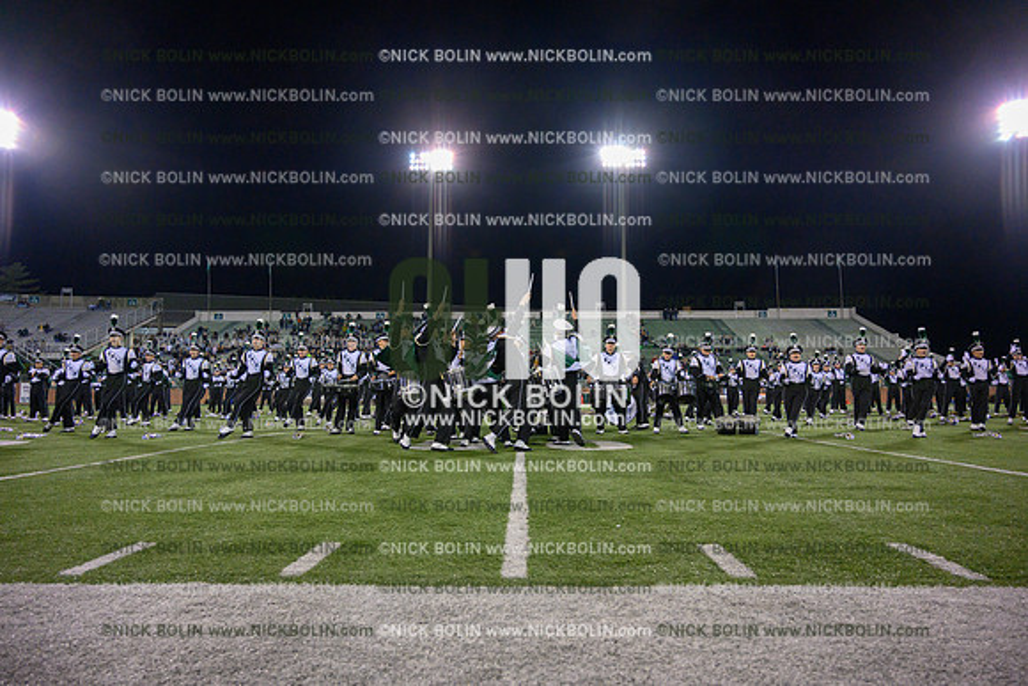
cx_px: 514
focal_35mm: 24
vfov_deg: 53.2
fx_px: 685
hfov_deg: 73.7
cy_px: 343
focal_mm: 24
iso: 5000
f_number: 4
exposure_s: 1/1000
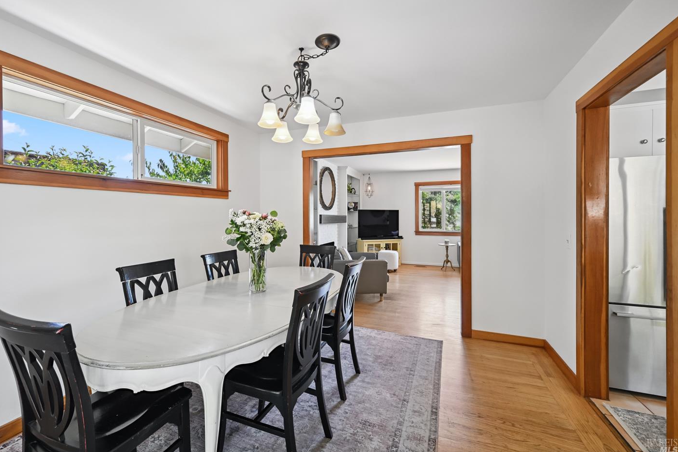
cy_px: 218
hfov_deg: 100.3
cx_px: 323
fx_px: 282
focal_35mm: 15
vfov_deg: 77.3
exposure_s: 1/50
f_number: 9
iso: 800
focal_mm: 14
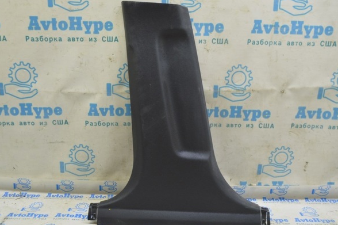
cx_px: 162
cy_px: 114
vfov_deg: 35.4
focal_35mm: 38
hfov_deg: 51.3
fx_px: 352
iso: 400
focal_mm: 23
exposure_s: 1/20
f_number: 5.6
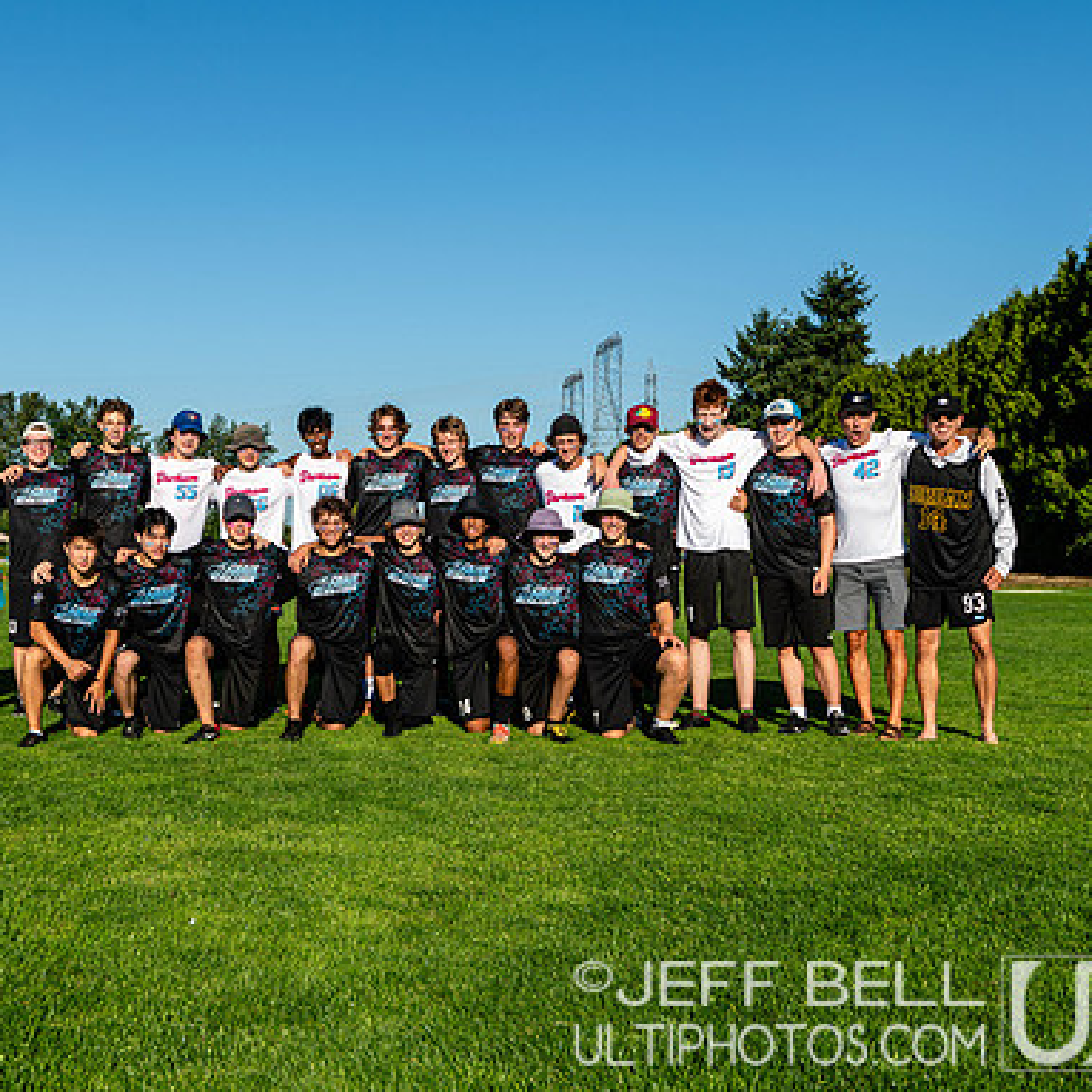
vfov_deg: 37.6
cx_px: 385
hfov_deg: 37.2
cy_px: 549
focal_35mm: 45
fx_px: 1606
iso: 90
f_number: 5.6
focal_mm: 35
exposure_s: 1/800
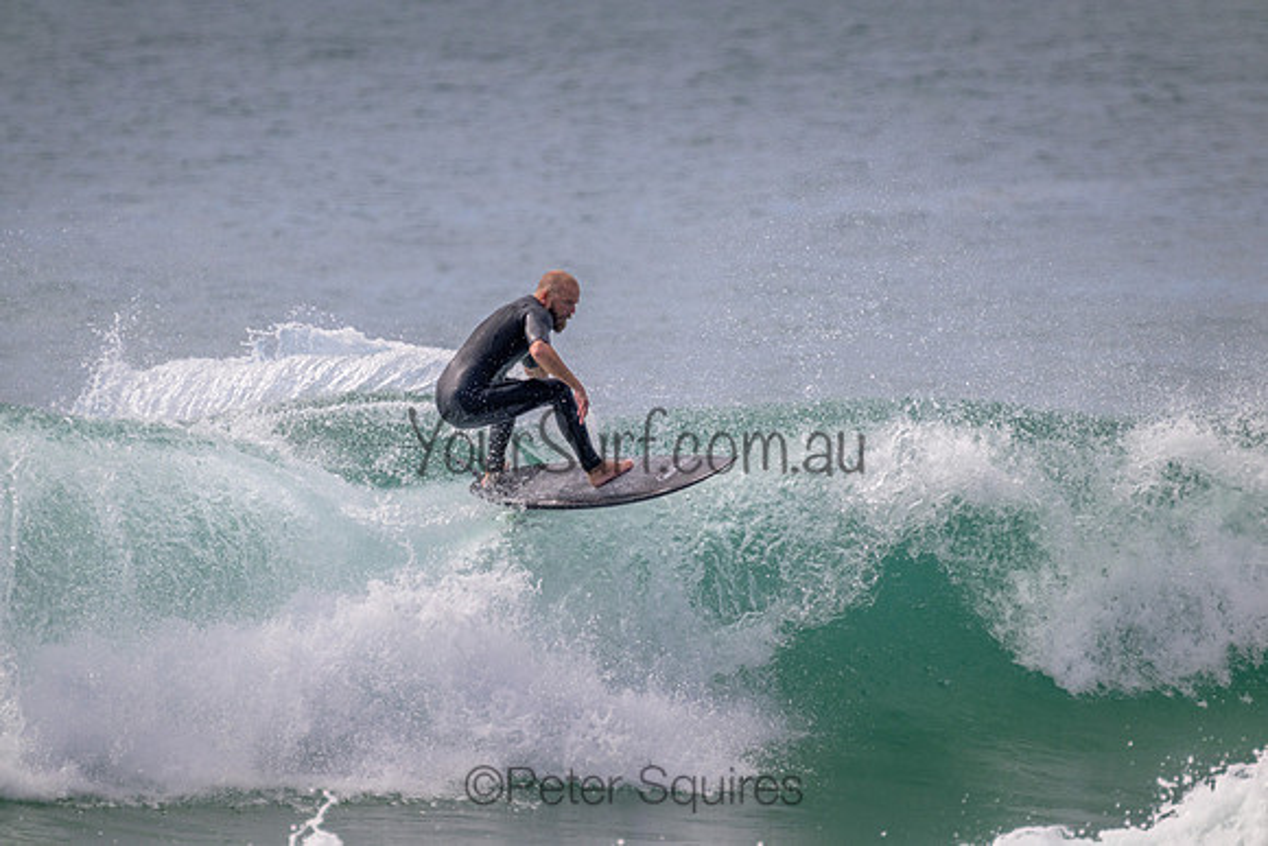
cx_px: 634
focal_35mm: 800
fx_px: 28183
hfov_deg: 2.6
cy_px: 423
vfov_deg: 1.7
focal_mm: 800
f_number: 11
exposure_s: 1/2000
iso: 1000
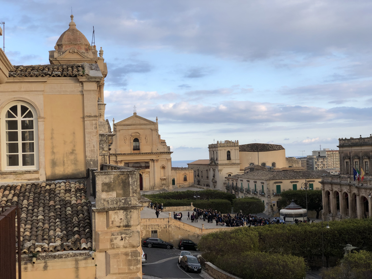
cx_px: 186
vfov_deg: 28.0
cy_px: 140
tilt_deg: +0.8
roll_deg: +2.9
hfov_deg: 36.8
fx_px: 559
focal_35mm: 52
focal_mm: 6
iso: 16
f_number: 2.4
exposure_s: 1/326
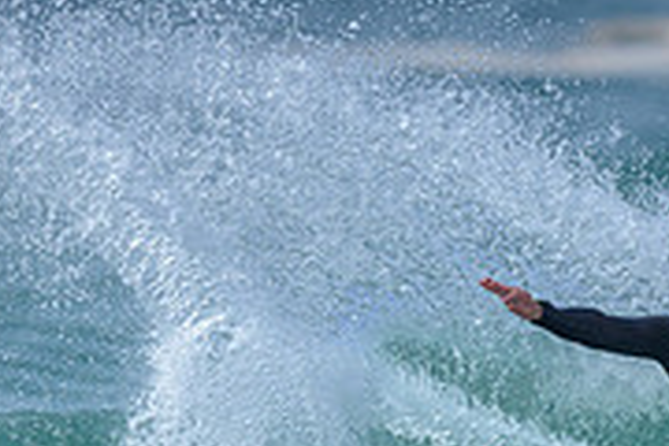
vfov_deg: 0.5
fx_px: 47997
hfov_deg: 0.8
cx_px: 491
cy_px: 619
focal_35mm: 2583
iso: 360
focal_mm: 800
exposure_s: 1/2000
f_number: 6.3
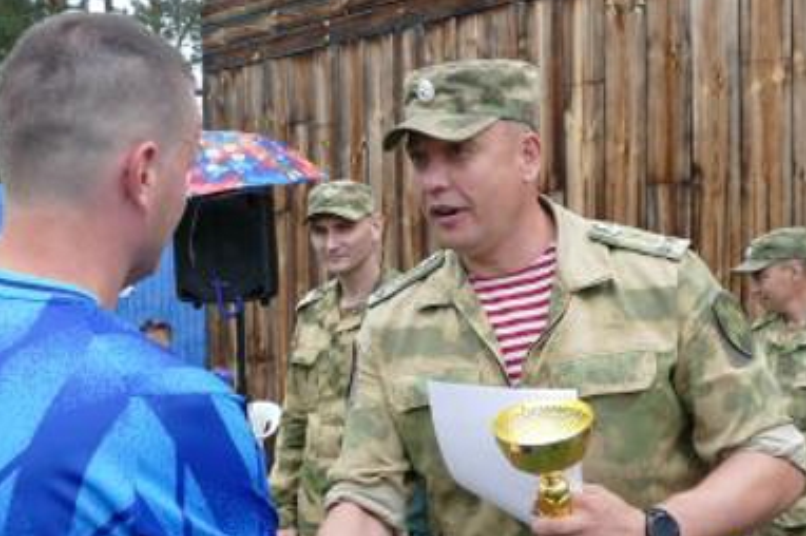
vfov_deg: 23.7
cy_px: 289
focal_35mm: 57
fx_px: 1275
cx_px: 403
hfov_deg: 35.1
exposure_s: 1/200
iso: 125
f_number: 3
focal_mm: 10.6
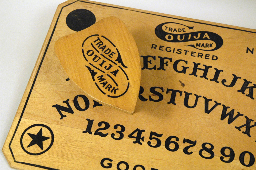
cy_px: 85
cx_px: 128
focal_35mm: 66
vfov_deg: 20.6
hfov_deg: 30.5
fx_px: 469
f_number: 7.1
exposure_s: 1/200
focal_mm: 44
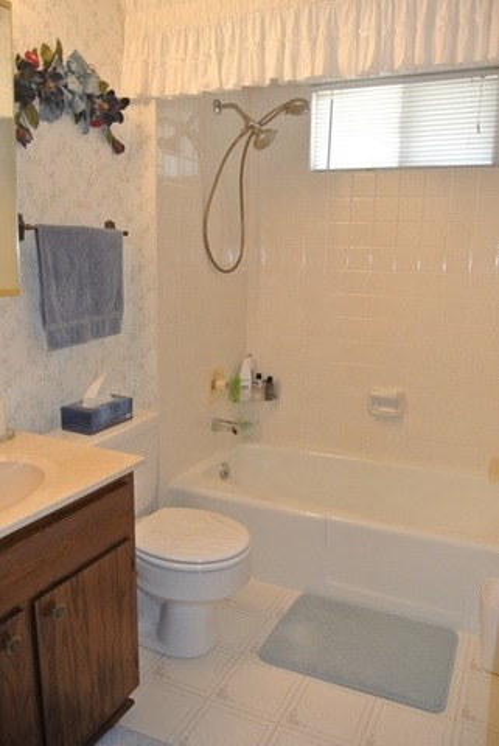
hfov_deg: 48.0
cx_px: 250
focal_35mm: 27
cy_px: 373
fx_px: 560
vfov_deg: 67.3
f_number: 3.5
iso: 320
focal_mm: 10
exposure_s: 1/60
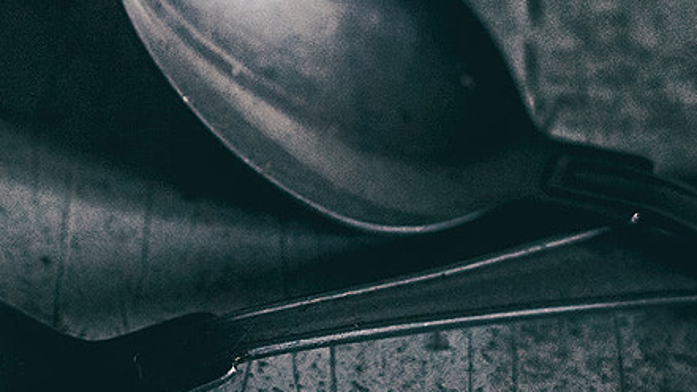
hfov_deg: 11.2
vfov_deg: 6.4
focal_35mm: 190
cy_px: 70
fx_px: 3511
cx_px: 25
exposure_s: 1/60
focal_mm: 50
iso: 2000
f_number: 3.2
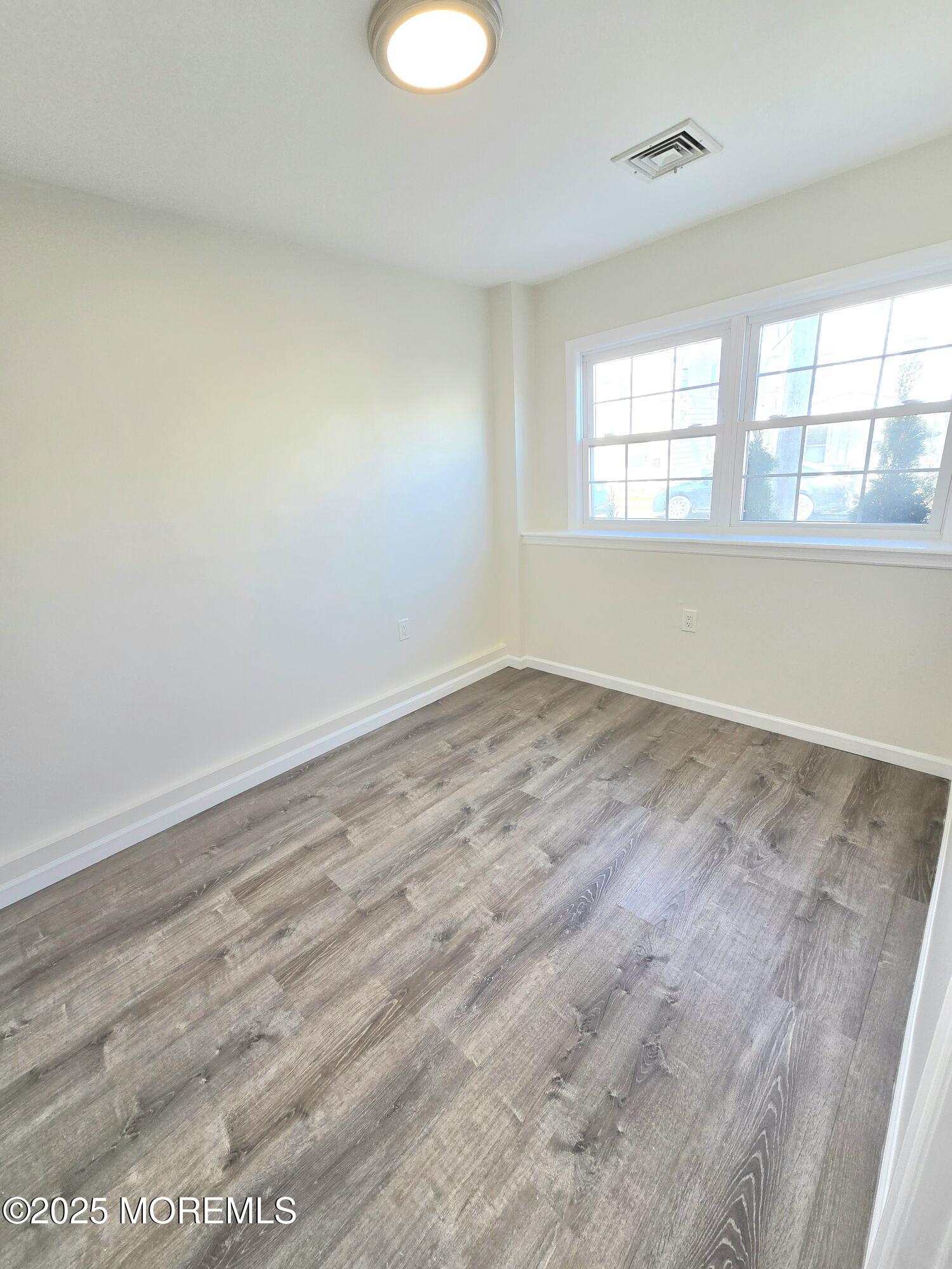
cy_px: 634
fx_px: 477
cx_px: 476
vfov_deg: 106.2
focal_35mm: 13
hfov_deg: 89.9
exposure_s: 1/120
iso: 50
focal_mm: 2.2
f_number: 2.2
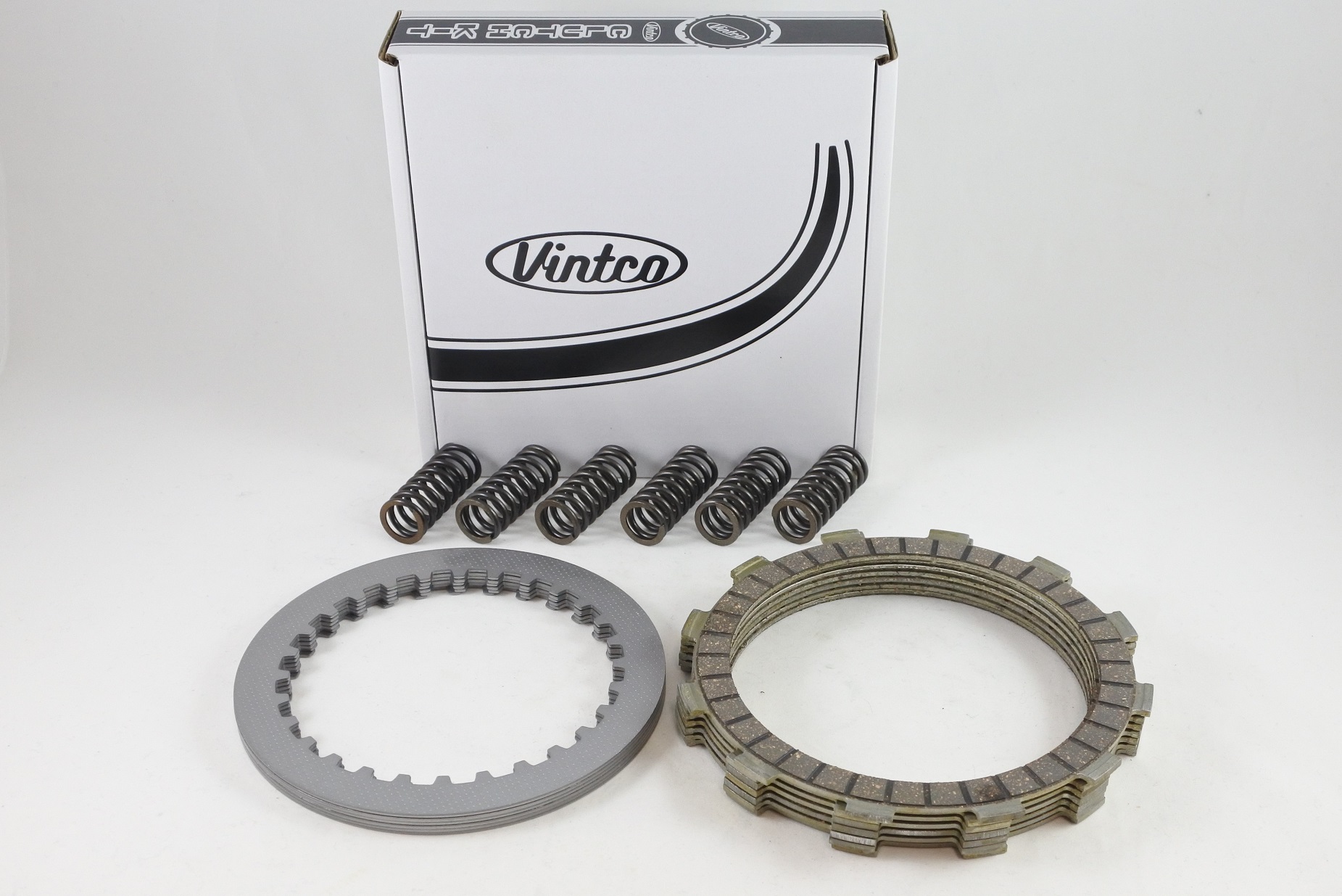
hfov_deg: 50.7
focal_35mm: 38
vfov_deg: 35.1
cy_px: 448
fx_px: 1417
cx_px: 671
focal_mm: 14.3
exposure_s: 1/125
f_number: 4
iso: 560
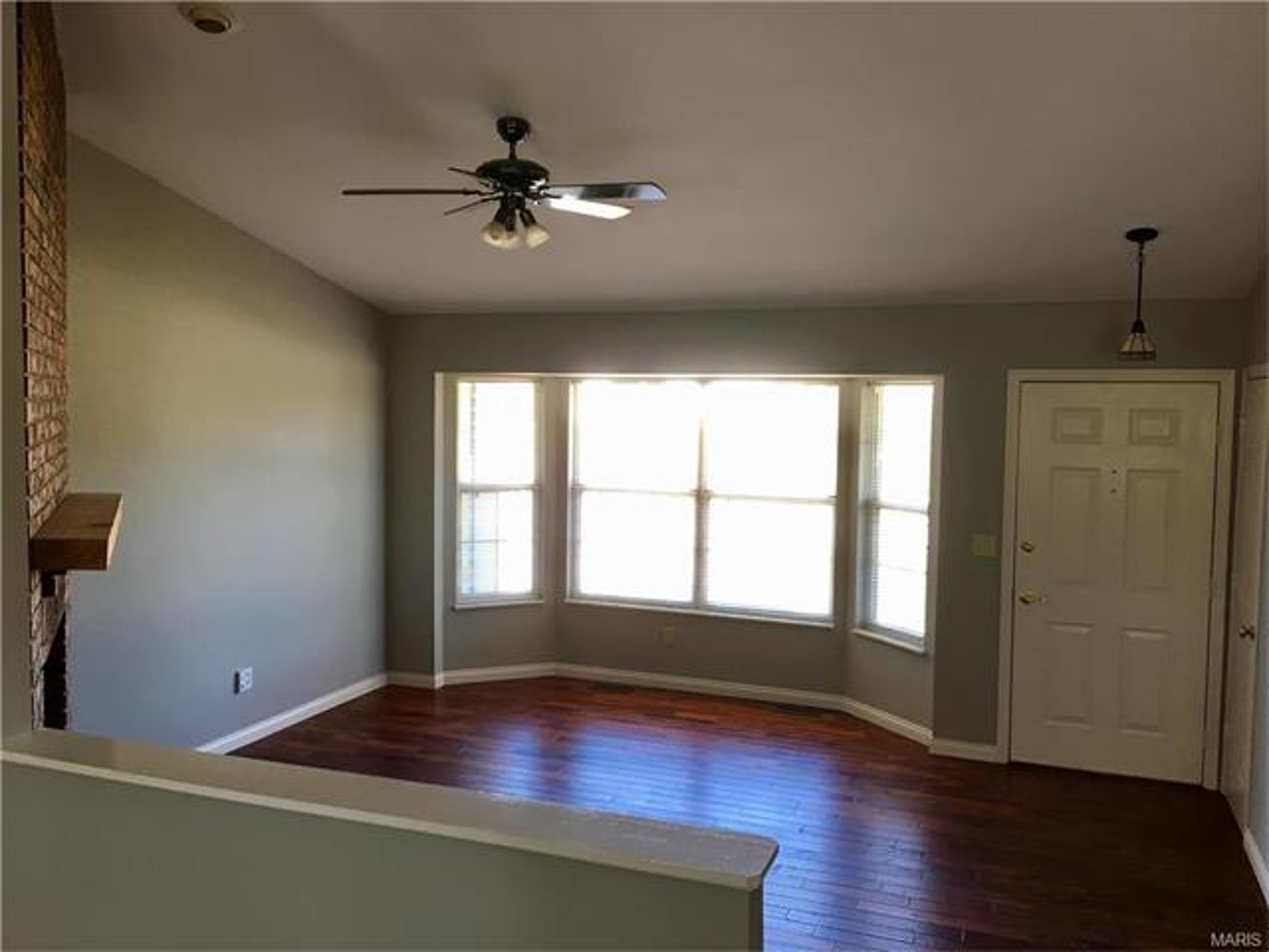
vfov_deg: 48.2
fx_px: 1063
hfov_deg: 61.7
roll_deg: -0.7
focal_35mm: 29
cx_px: 634
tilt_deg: -2.9
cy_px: 476
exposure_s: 1/15
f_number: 2.2
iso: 25
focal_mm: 4.15
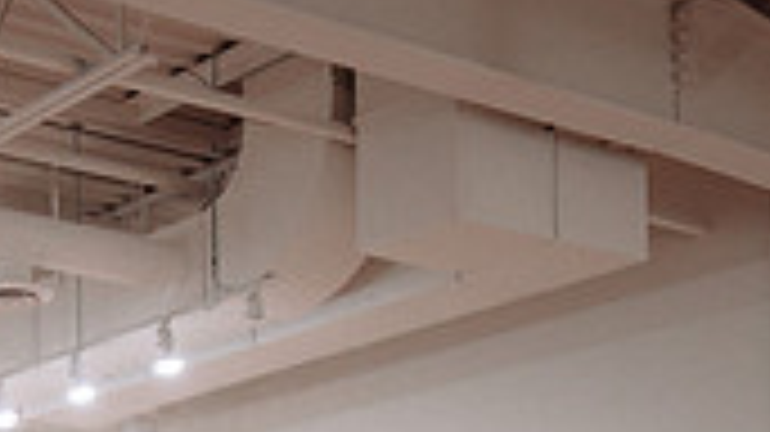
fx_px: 1775
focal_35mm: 87
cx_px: -50
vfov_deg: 12.3
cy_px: 853
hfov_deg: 23.2
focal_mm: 24
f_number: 2.8
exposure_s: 1/125
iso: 800
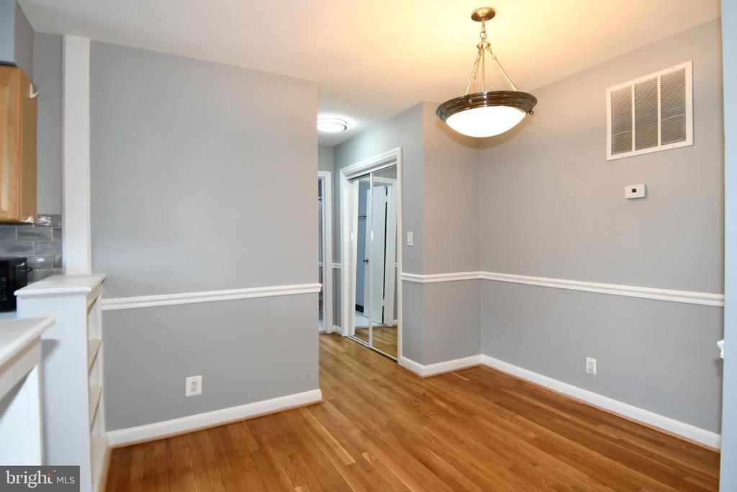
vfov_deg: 67.4
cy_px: 246
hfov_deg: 90.0
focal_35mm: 18
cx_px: 368
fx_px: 369
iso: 220
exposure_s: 1/60
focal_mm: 12
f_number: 4
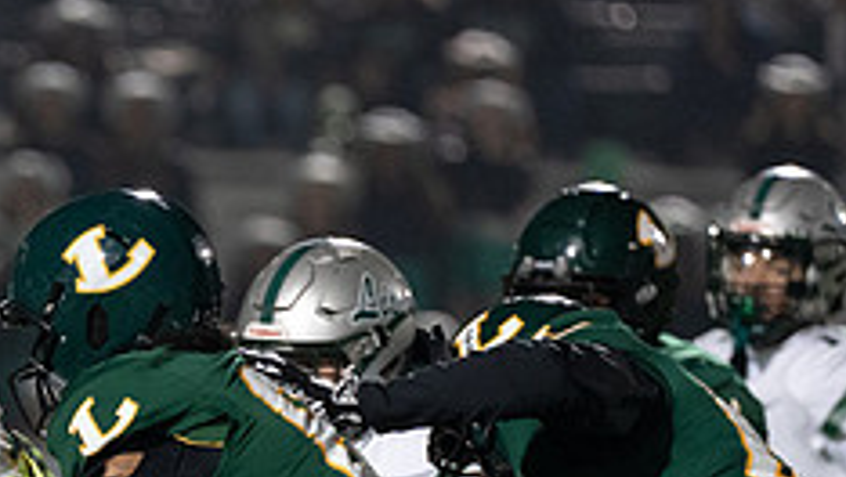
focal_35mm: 689
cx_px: -123
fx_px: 15467
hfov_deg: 3.1
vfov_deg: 1.8
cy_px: 680
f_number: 2.8
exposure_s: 1/1250
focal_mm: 200
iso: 2500
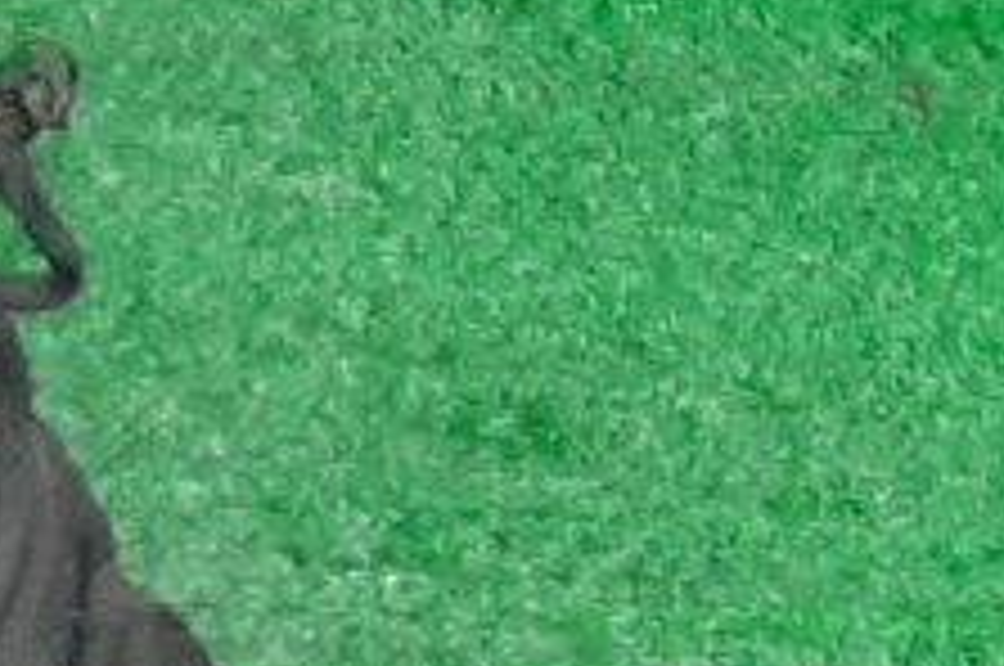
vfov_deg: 7.4
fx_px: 4873
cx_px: -1261
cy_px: 1508
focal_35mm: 175
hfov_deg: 10.4
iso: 150
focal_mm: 3.93
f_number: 1.7
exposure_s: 1/50
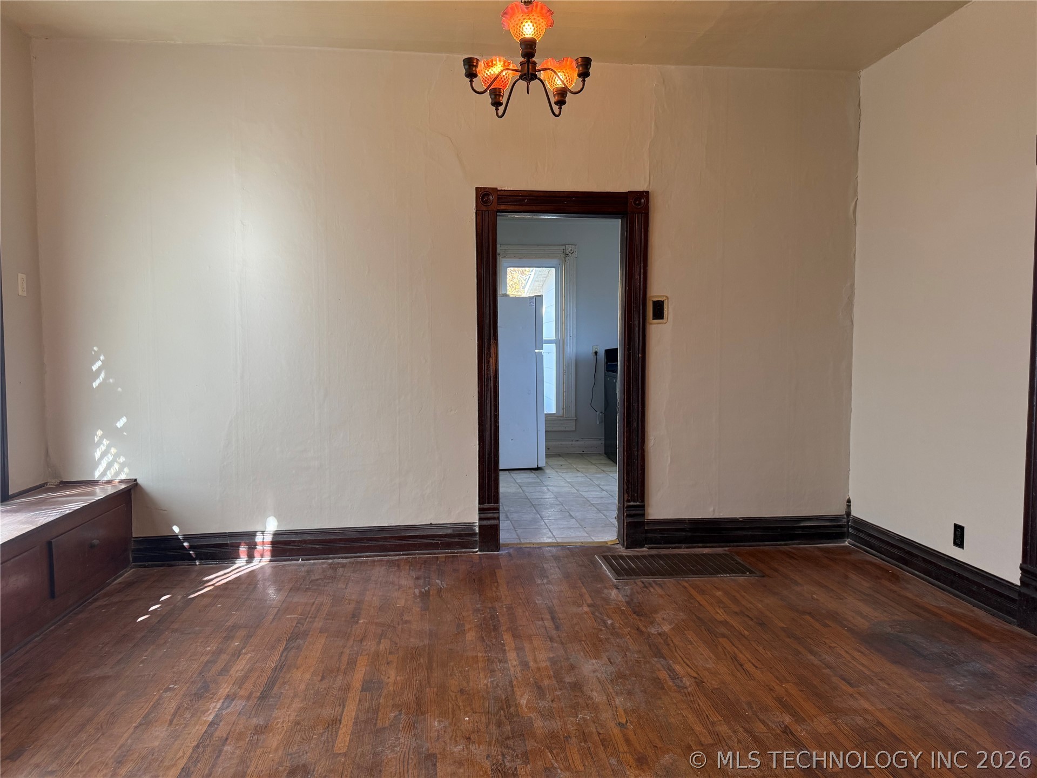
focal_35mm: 24
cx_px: 518
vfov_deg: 56.8
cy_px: 389
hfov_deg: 71.6
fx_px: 719
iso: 200
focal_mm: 6.76
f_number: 1.78
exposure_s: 1/120
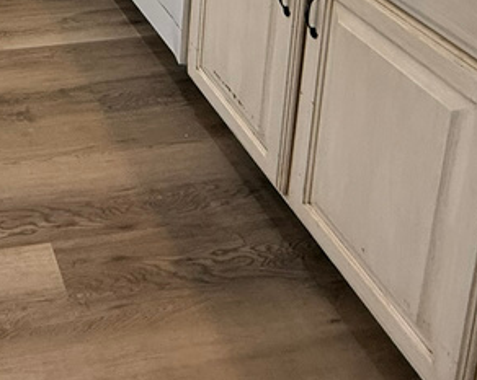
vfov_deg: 23.4
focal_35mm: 48
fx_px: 677
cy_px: -225
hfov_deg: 33.7
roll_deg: +0.1
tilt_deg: -10.8
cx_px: -49
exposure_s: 1/120
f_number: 2.2
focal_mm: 2.22
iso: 250
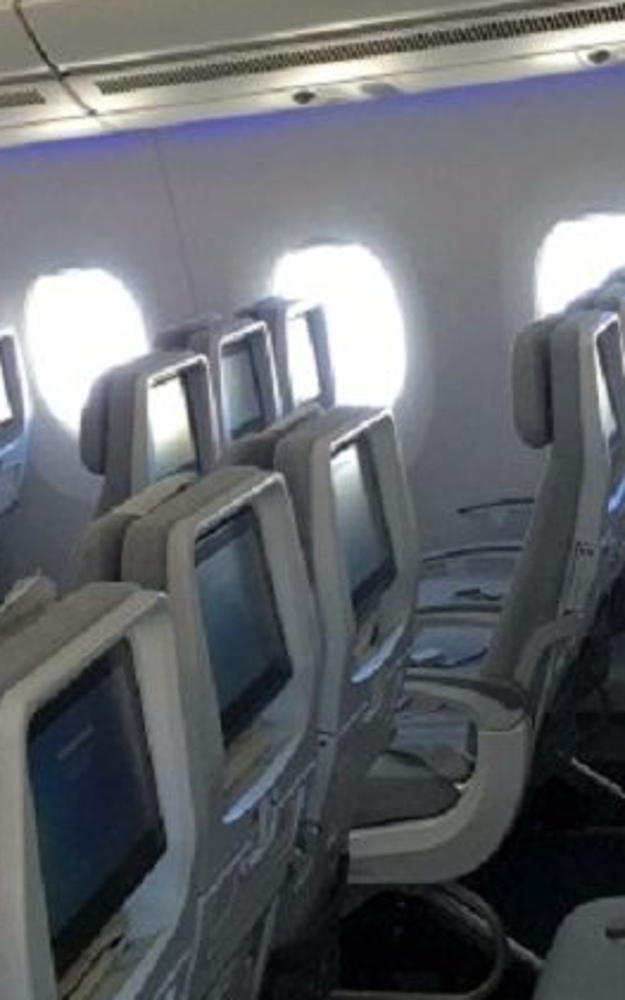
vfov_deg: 28.1
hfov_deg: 17.6
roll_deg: +10.1
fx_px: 1990
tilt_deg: -2.4
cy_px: 349
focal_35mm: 73
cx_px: 90
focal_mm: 4.15
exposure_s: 1/30
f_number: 2.2
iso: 25
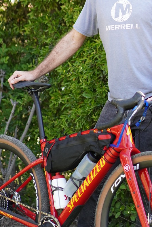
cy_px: 80
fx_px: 898
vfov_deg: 14.4
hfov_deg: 9.7
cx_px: 107
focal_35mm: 142
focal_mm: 50
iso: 1000
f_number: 2
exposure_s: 1/3200
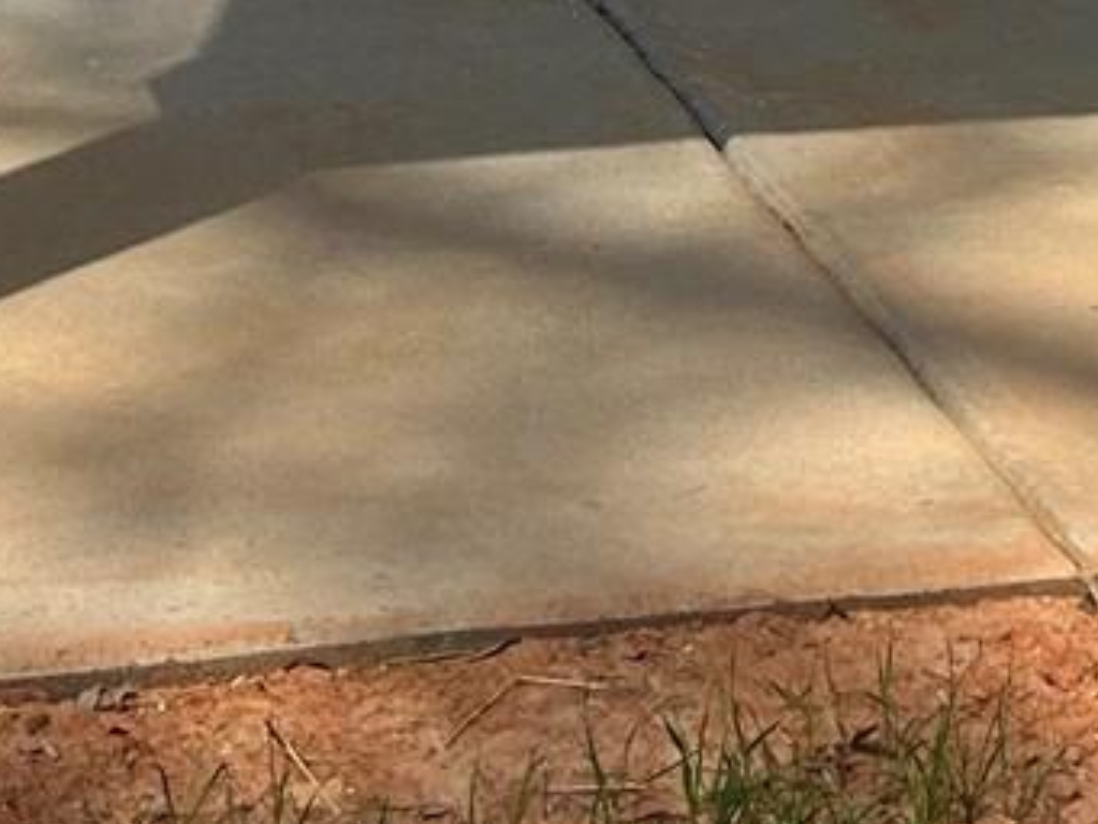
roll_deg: -0.9
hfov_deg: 12.6
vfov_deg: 8.6
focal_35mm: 156
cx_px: 857
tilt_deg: +0.4
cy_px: -1239
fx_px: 4950
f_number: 1.5
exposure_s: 1/2841
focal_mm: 5.7
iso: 50
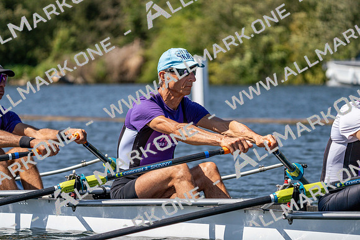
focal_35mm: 216
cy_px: 120
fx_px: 2160
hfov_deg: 9.5
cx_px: 180
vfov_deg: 6.4
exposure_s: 1/2000
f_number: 5.6
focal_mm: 216
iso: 250
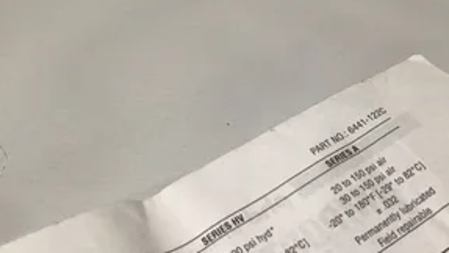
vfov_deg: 25.4
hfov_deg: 43.2
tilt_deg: -40.6
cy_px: 167
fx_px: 560
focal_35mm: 47
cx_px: 293
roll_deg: -6.8
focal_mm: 3.3
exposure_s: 1/30
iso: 64
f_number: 2.4
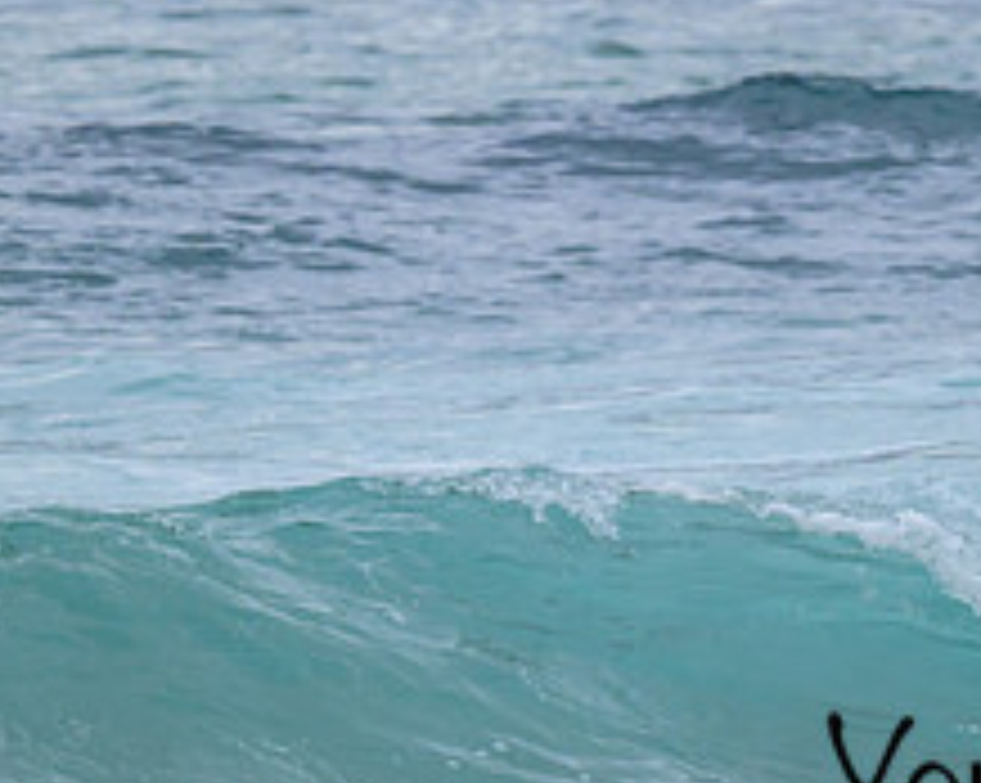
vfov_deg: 1.0
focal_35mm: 1492
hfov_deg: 1.3
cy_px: 618
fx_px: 43280
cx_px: 1401
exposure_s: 1/2000
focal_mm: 500
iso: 900
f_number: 10
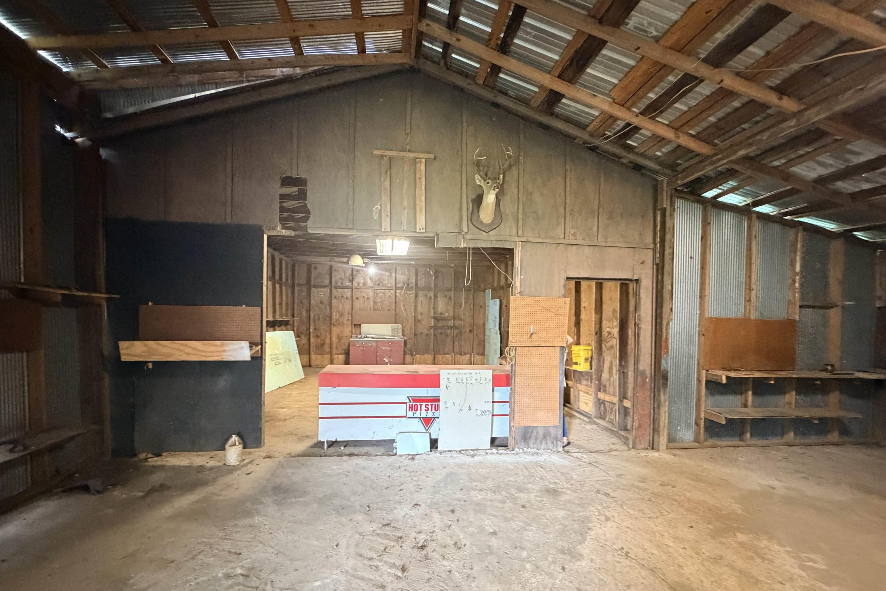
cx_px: 432
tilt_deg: +0.3
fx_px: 369
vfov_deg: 77.1
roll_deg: +0.2
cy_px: 323
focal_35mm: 15
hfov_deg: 100.4
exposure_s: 1/40
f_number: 2.2
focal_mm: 2.22
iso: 1000
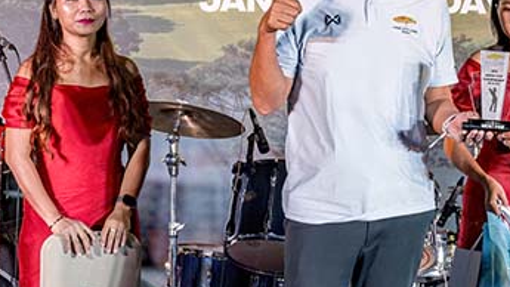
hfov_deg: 19.7
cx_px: 362
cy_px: 139
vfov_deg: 11.2
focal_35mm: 108
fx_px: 1460
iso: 1250
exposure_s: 1/200
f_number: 5.6
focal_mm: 37
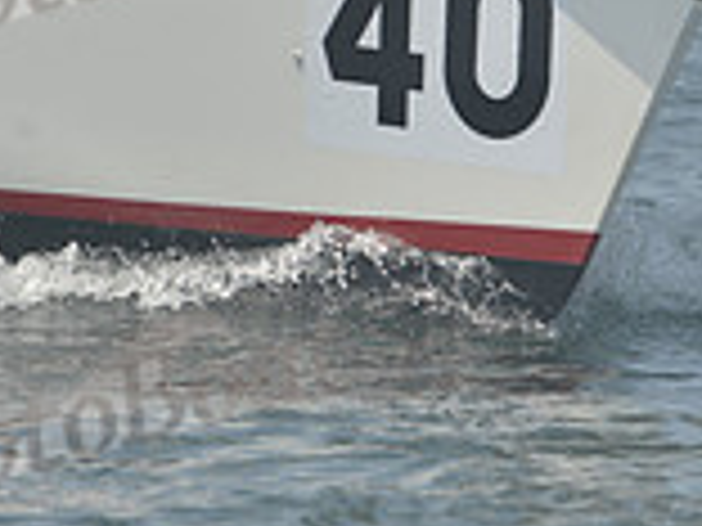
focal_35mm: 713
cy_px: -223
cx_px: -396
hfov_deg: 2.8
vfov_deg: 2.1
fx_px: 14459
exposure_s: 1/1000
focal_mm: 200
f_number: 9
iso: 280
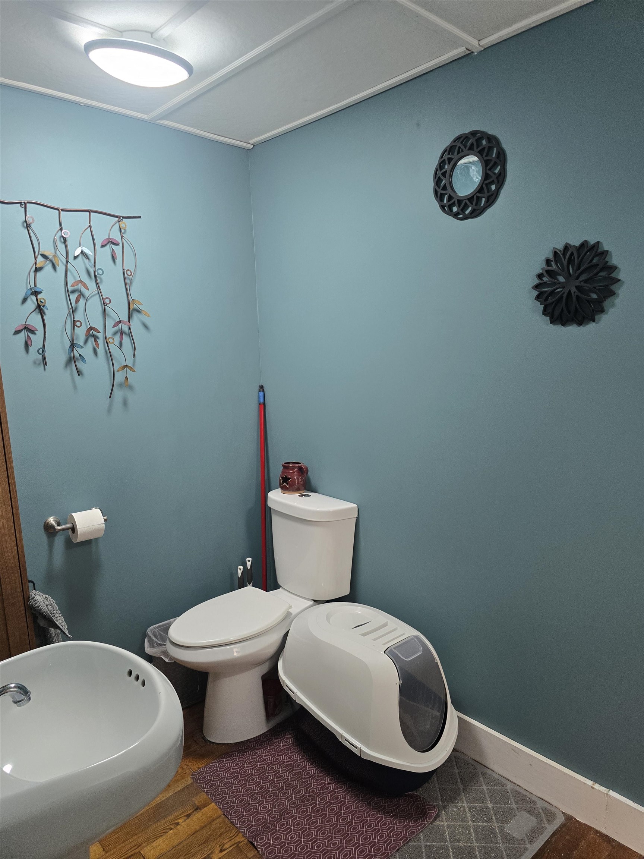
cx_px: 322
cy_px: 430
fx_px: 571
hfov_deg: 58.9
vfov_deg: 73.9
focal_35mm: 23
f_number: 1.7
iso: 320
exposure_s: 1/120
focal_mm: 6.3
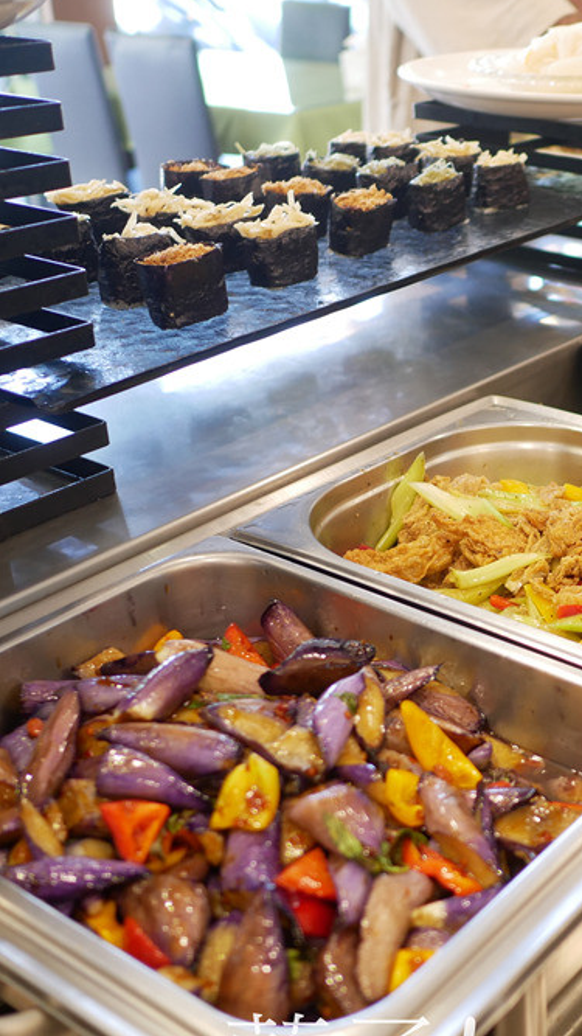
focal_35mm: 49
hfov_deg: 23.6
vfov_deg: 42.1
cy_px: 550
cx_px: 553
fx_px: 1345
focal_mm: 15
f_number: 1.7
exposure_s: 1/60
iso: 320
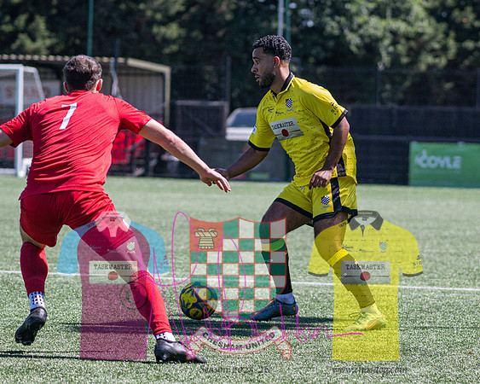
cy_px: 158
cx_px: 339
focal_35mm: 238
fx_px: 3387
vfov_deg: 6.5
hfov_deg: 8.1
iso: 320
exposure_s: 1/3200
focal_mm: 120
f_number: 4
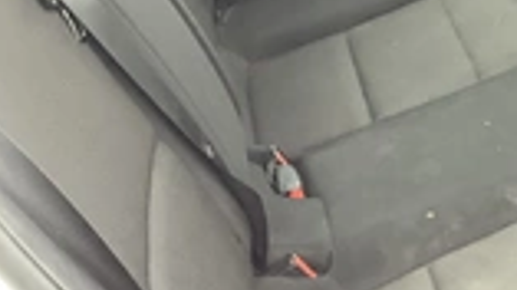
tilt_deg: -31.9
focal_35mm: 86
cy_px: 204
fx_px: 1178
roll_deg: -1.2
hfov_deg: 22.8
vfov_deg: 14.0
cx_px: 612
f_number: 2.4
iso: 200
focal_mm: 3.3
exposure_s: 1/60
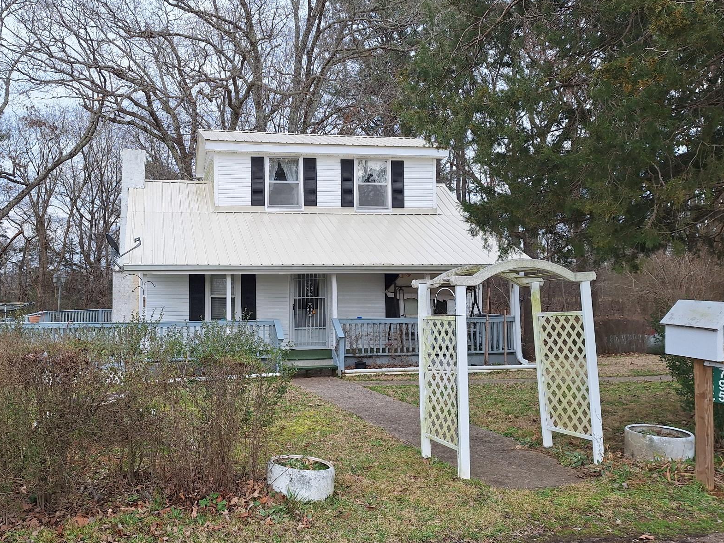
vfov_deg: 46.8
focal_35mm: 30
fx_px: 628
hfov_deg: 59.4
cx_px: 283
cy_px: 277
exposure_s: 1/1389
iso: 40
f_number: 1.8
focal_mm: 5.54
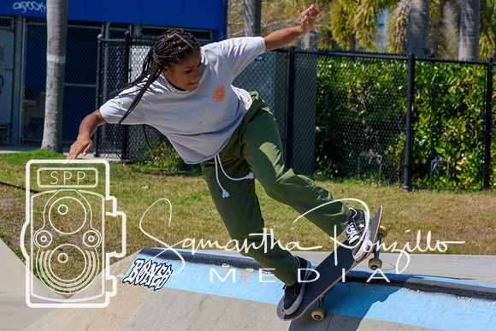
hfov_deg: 10.5
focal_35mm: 195
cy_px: 166
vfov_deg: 7.0
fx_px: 2687
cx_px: 248
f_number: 8
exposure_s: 1/1000
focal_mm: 130
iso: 200
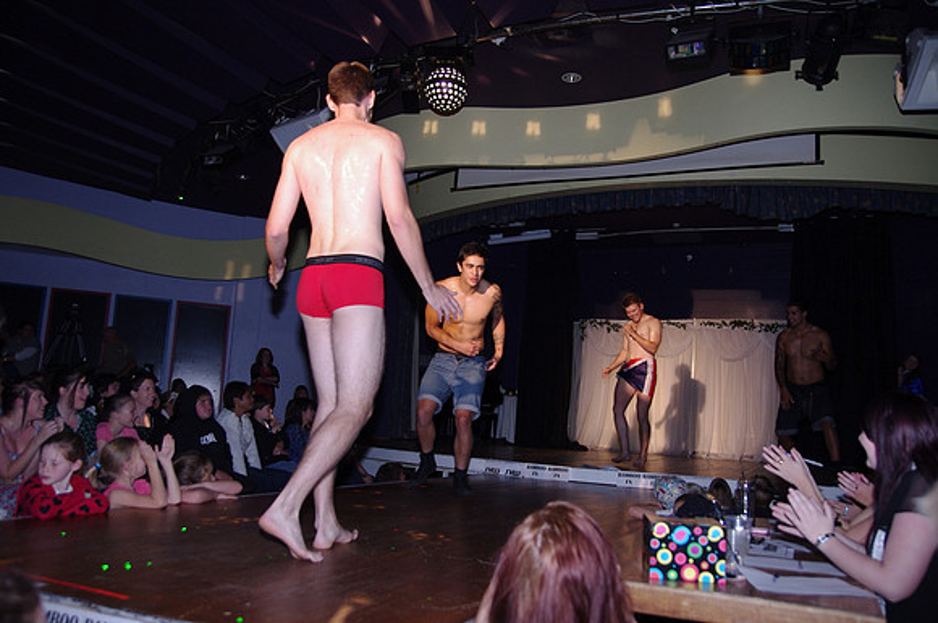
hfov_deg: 62.0
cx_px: 469
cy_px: 312
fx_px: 781
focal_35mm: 30
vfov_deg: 43.5
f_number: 2.8
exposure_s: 1/180
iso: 640
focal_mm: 20
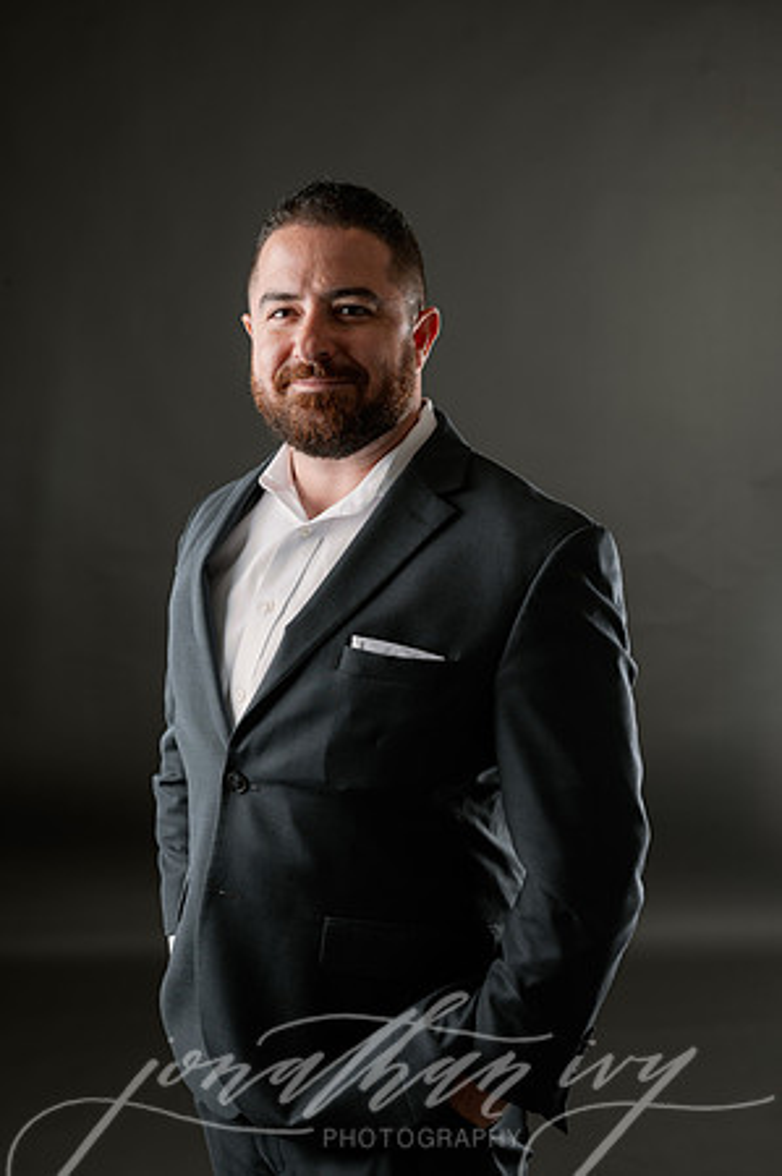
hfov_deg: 26.9
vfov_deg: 39.6
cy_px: 588
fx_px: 1633
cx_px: 391
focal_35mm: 50
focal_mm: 50
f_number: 5
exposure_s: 1/200
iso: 100
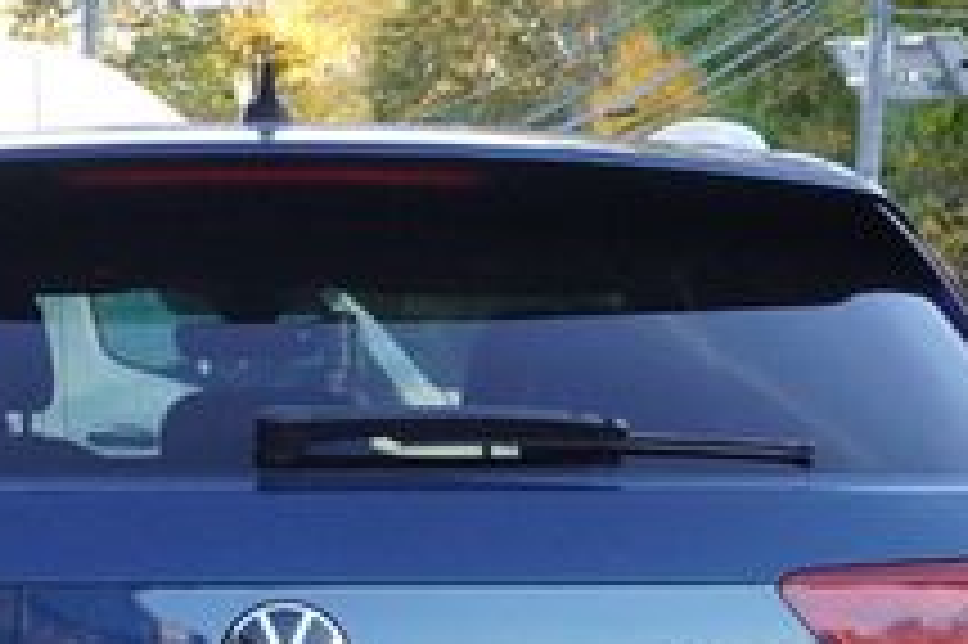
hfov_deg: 15.8
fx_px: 3479
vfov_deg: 10.3
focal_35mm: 129
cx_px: 275
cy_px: 910
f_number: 9
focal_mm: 29
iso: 2500
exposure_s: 1/250
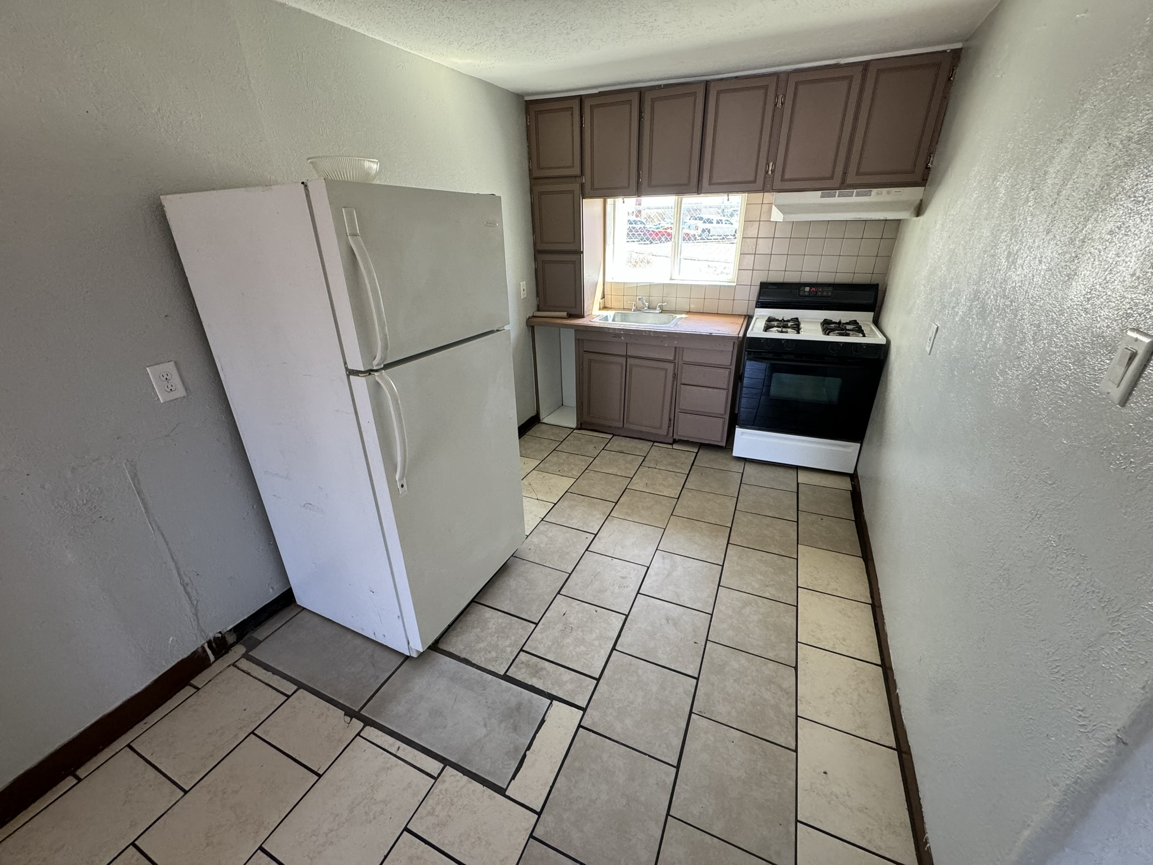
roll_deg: +1.3
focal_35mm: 14
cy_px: 432
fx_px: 466
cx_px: 576
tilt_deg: -24.5
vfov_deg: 85.7
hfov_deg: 102.1
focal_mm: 2.22
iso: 250
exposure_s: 1/120
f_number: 2.2
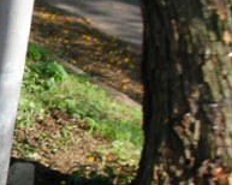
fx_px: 844
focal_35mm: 123
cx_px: -148
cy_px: 149
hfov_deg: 14.3
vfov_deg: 12.5
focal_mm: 6.3
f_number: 3.5
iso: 50
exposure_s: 1/161
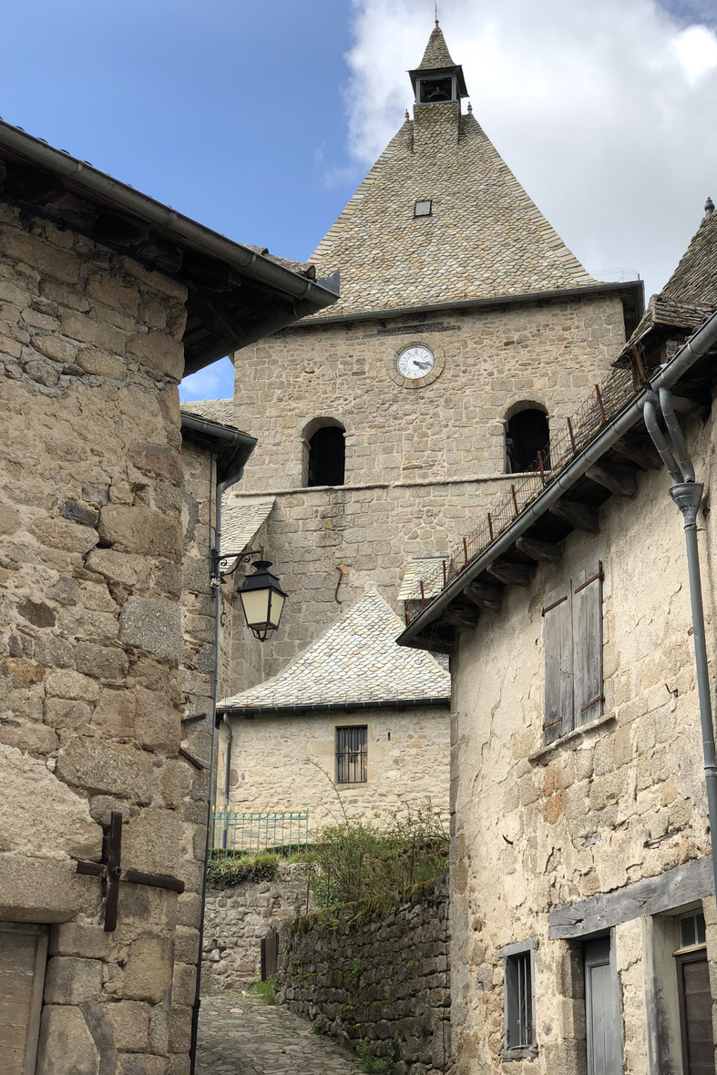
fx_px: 1643
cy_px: 546
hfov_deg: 24.6
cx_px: 372
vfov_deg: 36.2
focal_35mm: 55
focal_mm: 6
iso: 16
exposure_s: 1/558
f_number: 2.4
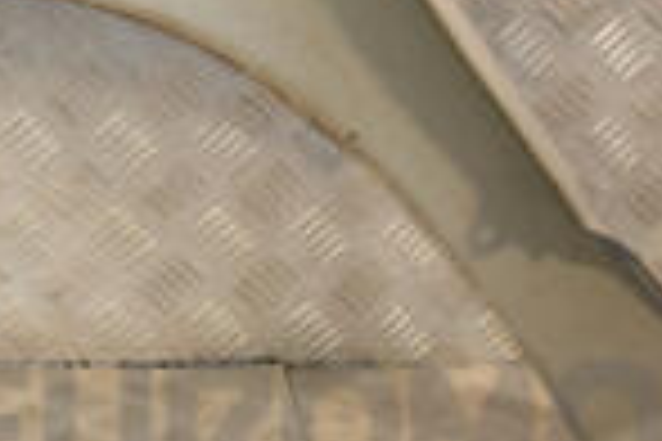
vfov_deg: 9.9
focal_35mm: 135
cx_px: -144
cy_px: -171
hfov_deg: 14.7
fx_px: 2482
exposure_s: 1/200
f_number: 6.3
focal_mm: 22
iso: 800
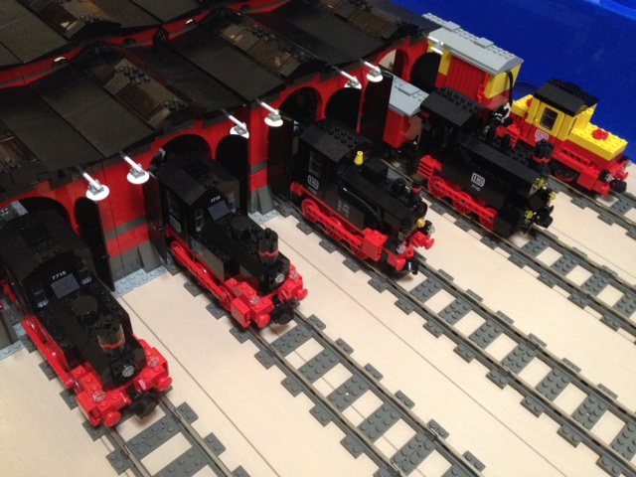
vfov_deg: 40.7
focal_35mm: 35
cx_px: 318
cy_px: 238
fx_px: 643
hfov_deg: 52.6
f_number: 2.4
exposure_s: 1/20
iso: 400
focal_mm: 4.28
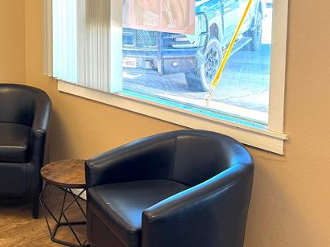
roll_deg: +0.0
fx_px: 572
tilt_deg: -5.9
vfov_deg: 23.8
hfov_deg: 31.0
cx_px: 47
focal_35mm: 60
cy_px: 27
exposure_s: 1/124
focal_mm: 6.76
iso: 50
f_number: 1.78
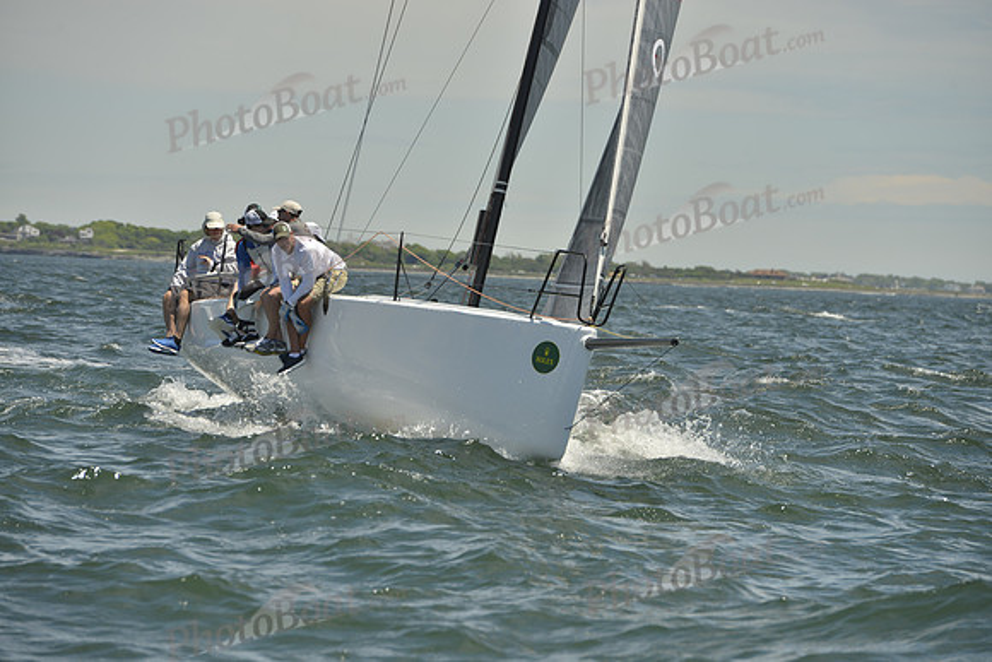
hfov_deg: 10.3
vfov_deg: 6.9
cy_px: 331
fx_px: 5512
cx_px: 496
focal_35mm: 200
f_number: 8
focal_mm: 200
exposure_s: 1/1600
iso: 280
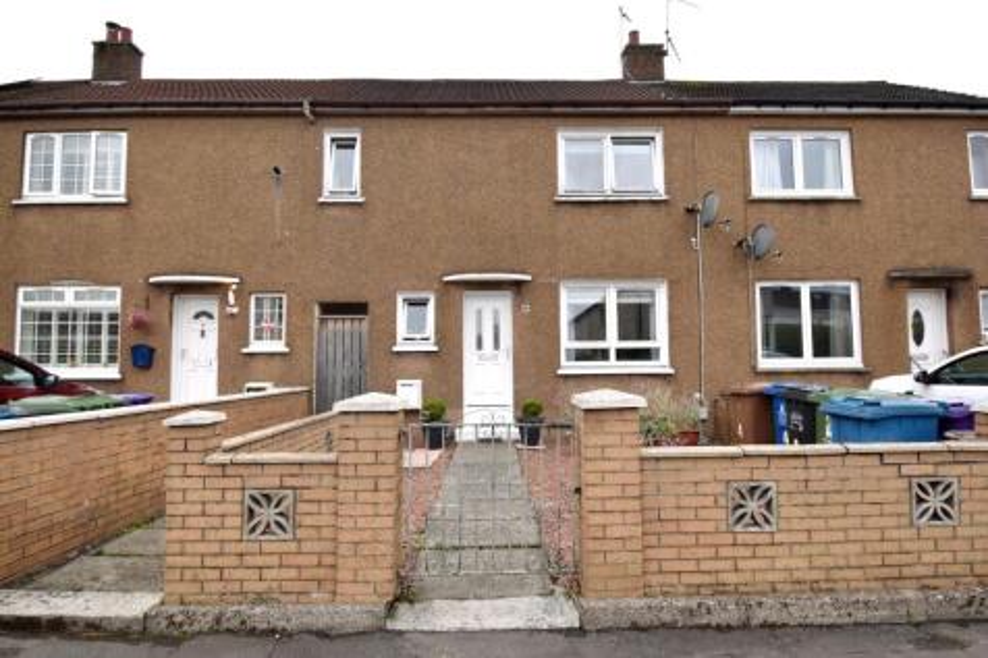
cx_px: 494
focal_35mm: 20
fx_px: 535
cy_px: 329
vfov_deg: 63.2
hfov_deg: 85.4
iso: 100
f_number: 6.3
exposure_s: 1/160
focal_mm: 13
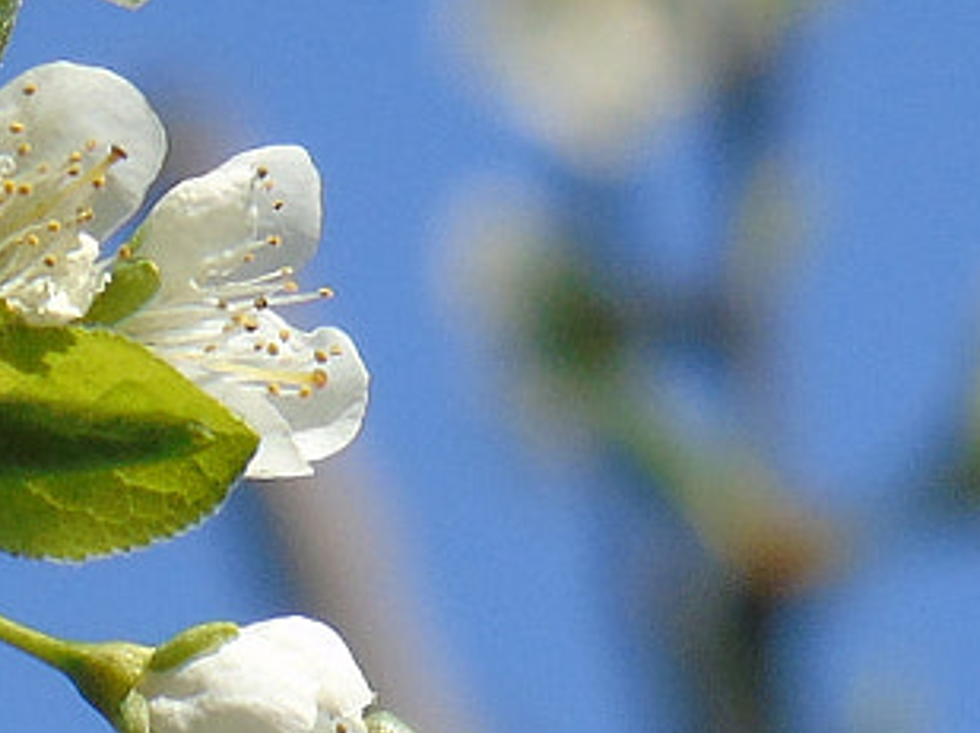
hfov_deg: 0.8
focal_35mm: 2478
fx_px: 70072
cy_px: 1079
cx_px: 447
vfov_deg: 0.6
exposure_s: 1/400
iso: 80
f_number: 5.5
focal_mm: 85
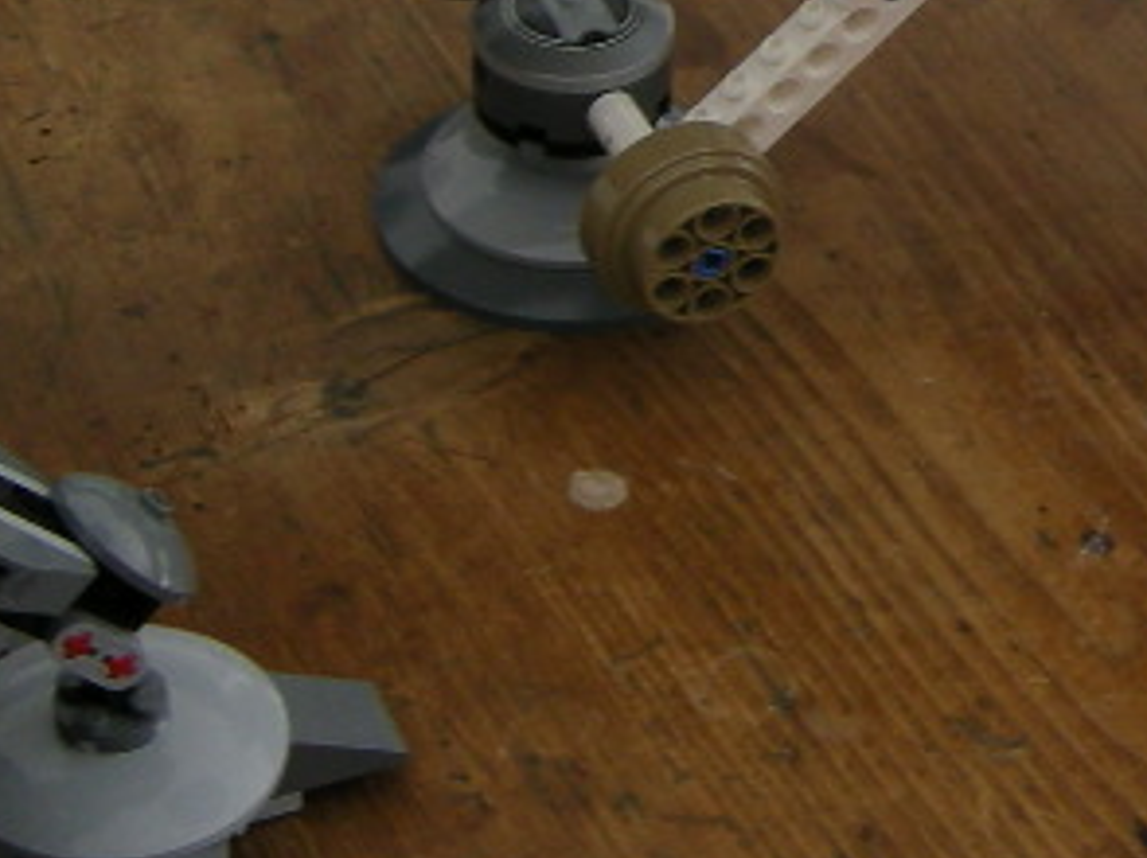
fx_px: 5198
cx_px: 1393
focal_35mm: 157
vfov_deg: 9.4
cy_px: -58
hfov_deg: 12.3
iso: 71
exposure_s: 1/30
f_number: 2.7
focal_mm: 7.5
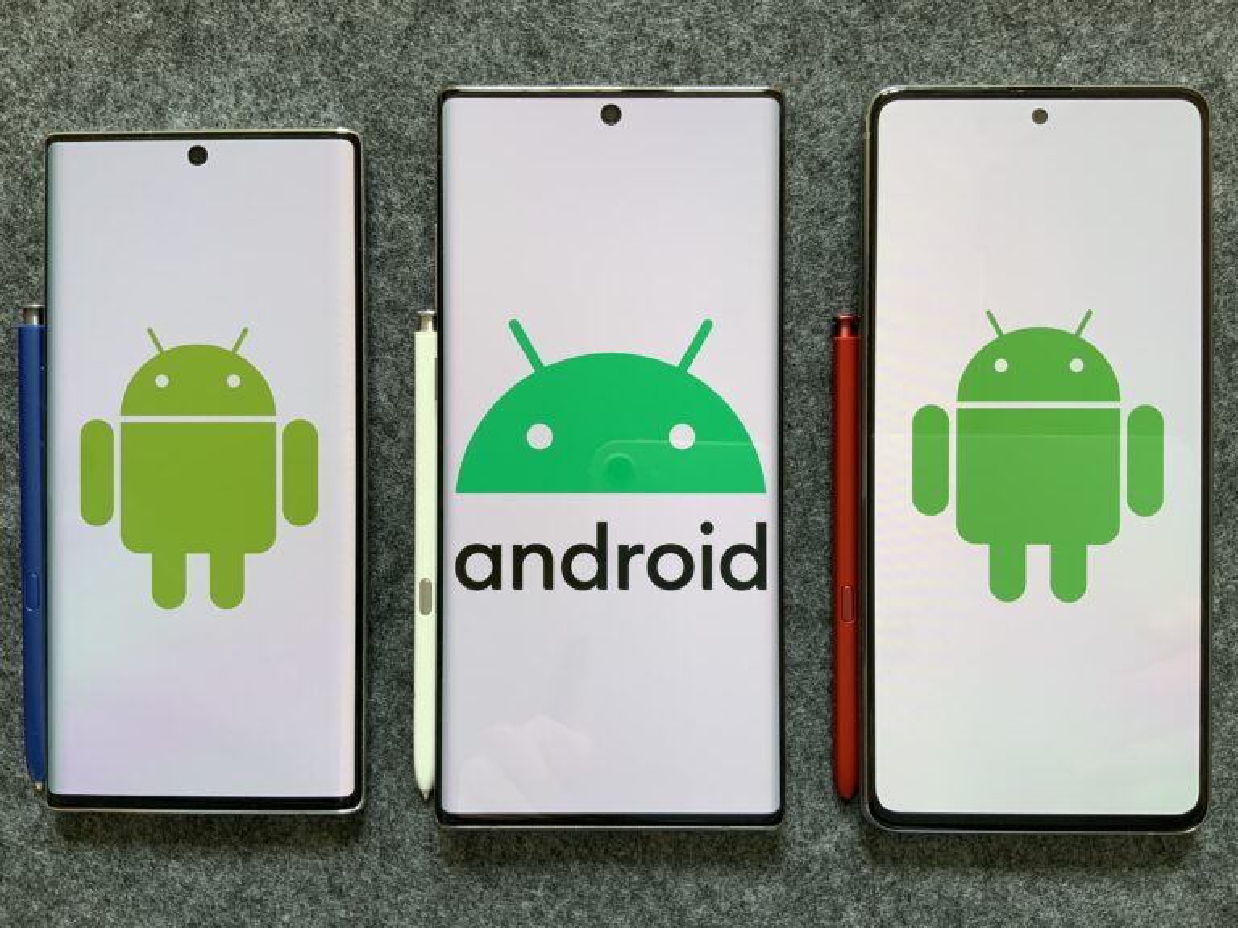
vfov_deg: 48.2
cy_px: 464
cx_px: 619
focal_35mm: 29
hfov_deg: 61.7
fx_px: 1037
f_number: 1.8
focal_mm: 3
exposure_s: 1/120
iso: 20
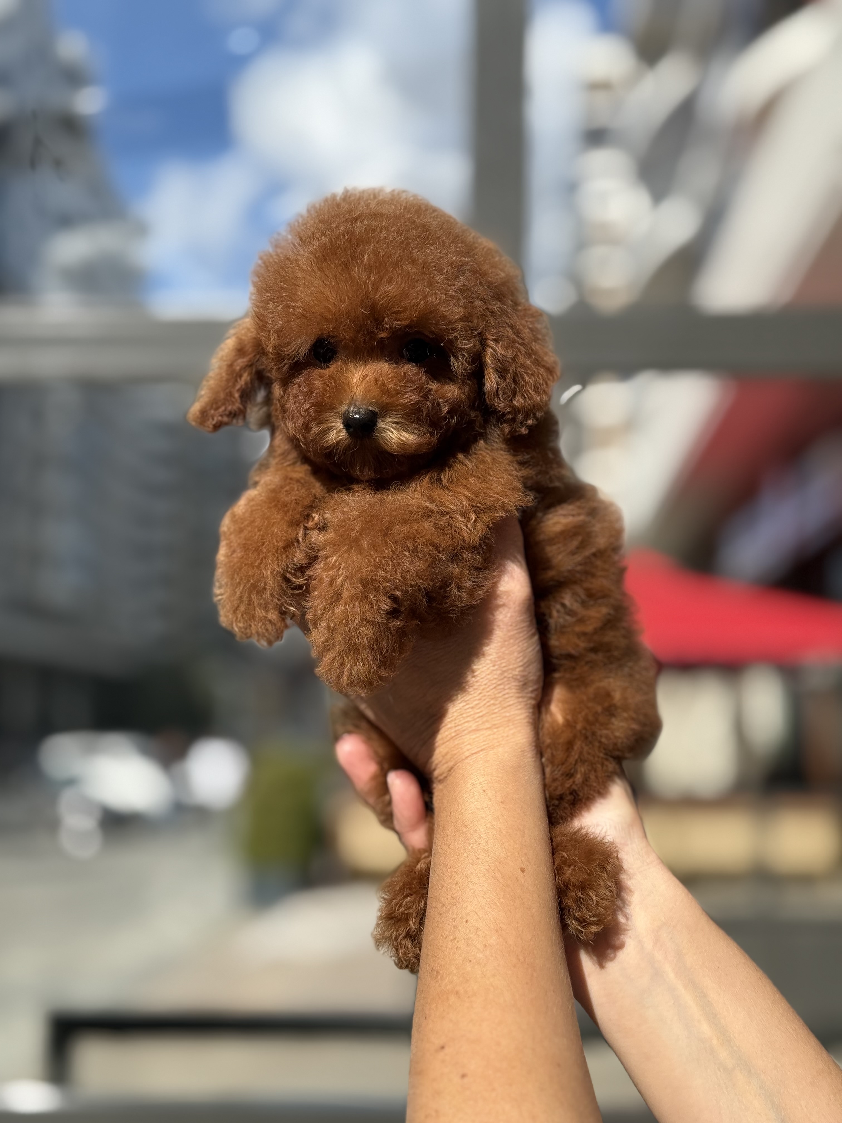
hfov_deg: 30.3
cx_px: 421
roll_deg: -1.3
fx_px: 1557
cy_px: 562
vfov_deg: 39.7
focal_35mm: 48
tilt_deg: +7.4
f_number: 1.78
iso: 64
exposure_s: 1/4587
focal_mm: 6.76
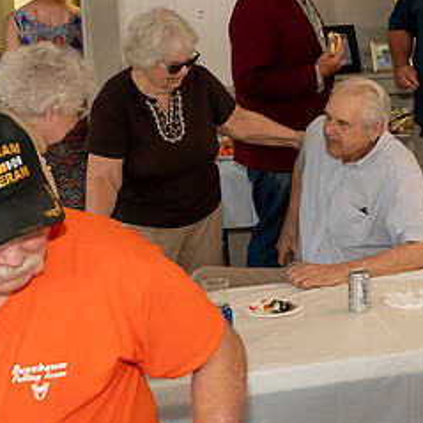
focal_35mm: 92
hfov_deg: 17.2
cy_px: 112
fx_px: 1272
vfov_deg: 18.8
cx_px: 611
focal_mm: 24
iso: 1250
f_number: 4
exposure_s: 1/125
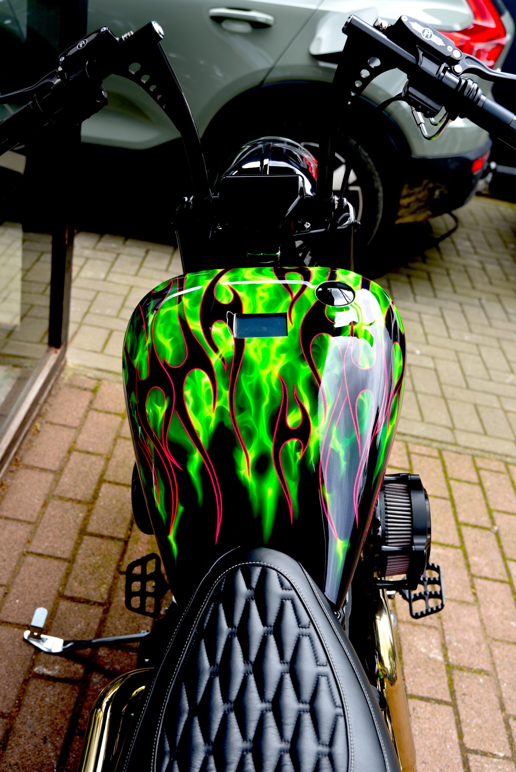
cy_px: 386
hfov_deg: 31.9
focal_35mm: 42
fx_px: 902
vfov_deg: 46.4
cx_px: 258
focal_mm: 42
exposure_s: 1/100
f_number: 5
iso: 100
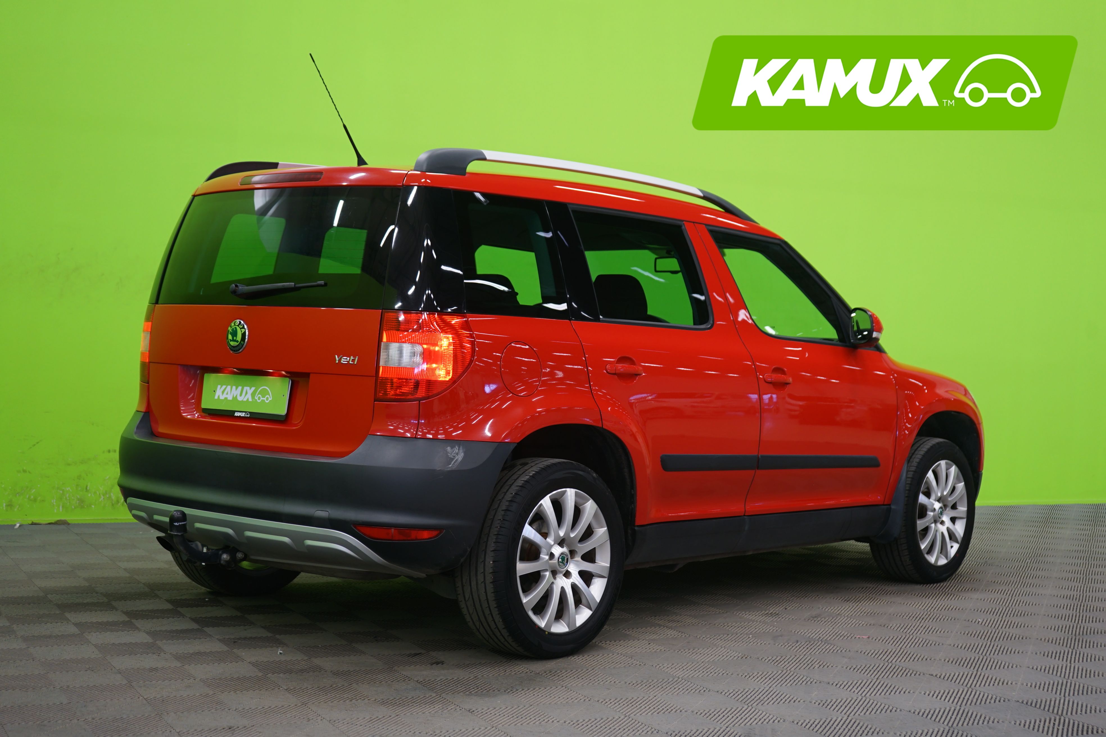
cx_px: 553
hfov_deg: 39.6
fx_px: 1536
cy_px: 368
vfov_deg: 27.0
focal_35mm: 50
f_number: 4.5
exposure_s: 1/8
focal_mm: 50
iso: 400
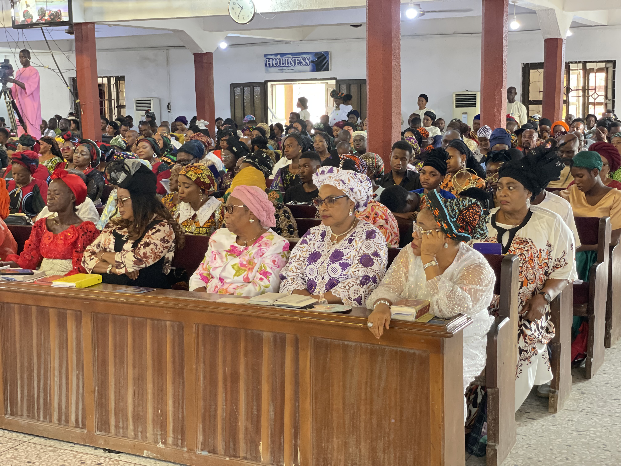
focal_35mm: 52
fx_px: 933
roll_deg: +1.5
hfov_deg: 36.8
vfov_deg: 28.0
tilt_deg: -7.5
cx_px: 310
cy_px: 233
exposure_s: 1/36
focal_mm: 6
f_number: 2
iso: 500
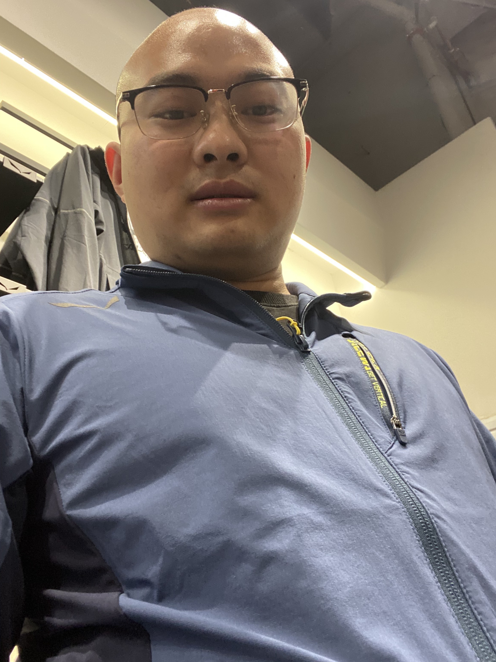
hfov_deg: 46.8
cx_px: 248
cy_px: 331
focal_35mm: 30
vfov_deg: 60.0
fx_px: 573
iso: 320
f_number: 2.2
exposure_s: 1/50
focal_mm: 2.71
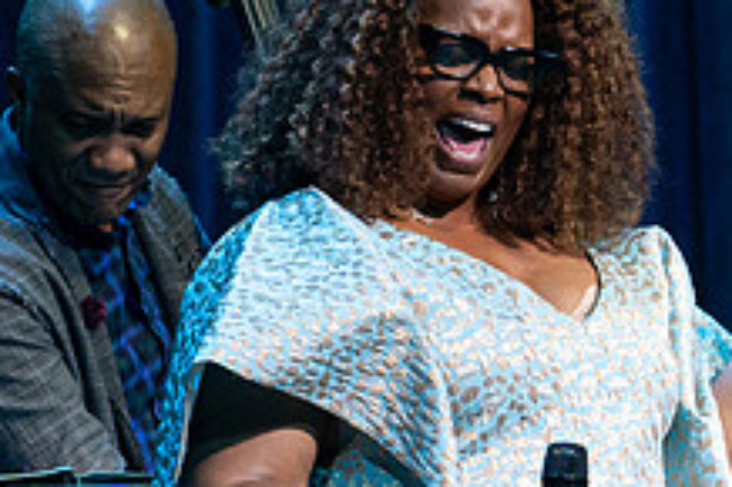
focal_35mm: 943
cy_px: 664
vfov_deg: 1.5
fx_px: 19159
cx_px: 413
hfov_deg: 2.2
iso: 2500
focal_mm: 197
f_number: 6.3
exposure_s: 1/250
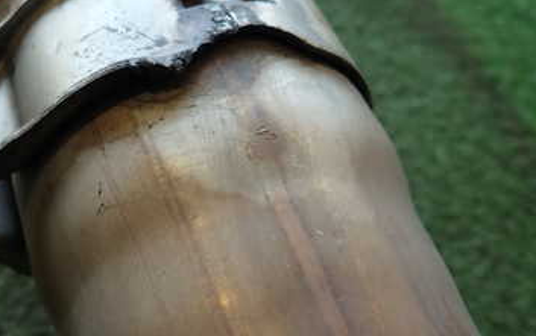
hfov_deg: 43.2
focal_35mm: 45
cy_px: 132
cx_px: 147
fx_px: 658
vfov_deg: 28.5
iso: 100
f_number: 2
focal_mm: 4.5
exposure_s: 1/60
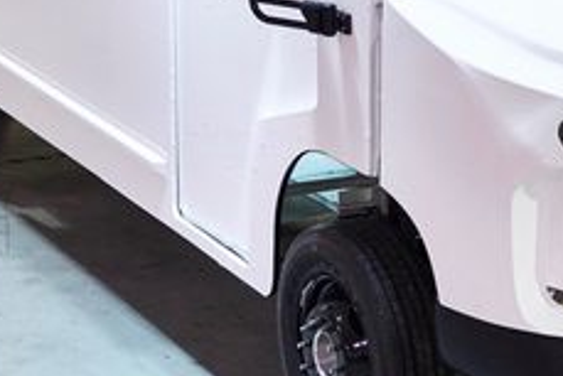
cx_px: 376
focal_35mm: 129
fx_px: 2019
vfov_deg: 10.6
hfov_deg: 15.8
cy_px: 25
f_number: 2.8
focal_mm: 27.4
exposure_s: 1/250
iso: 2500
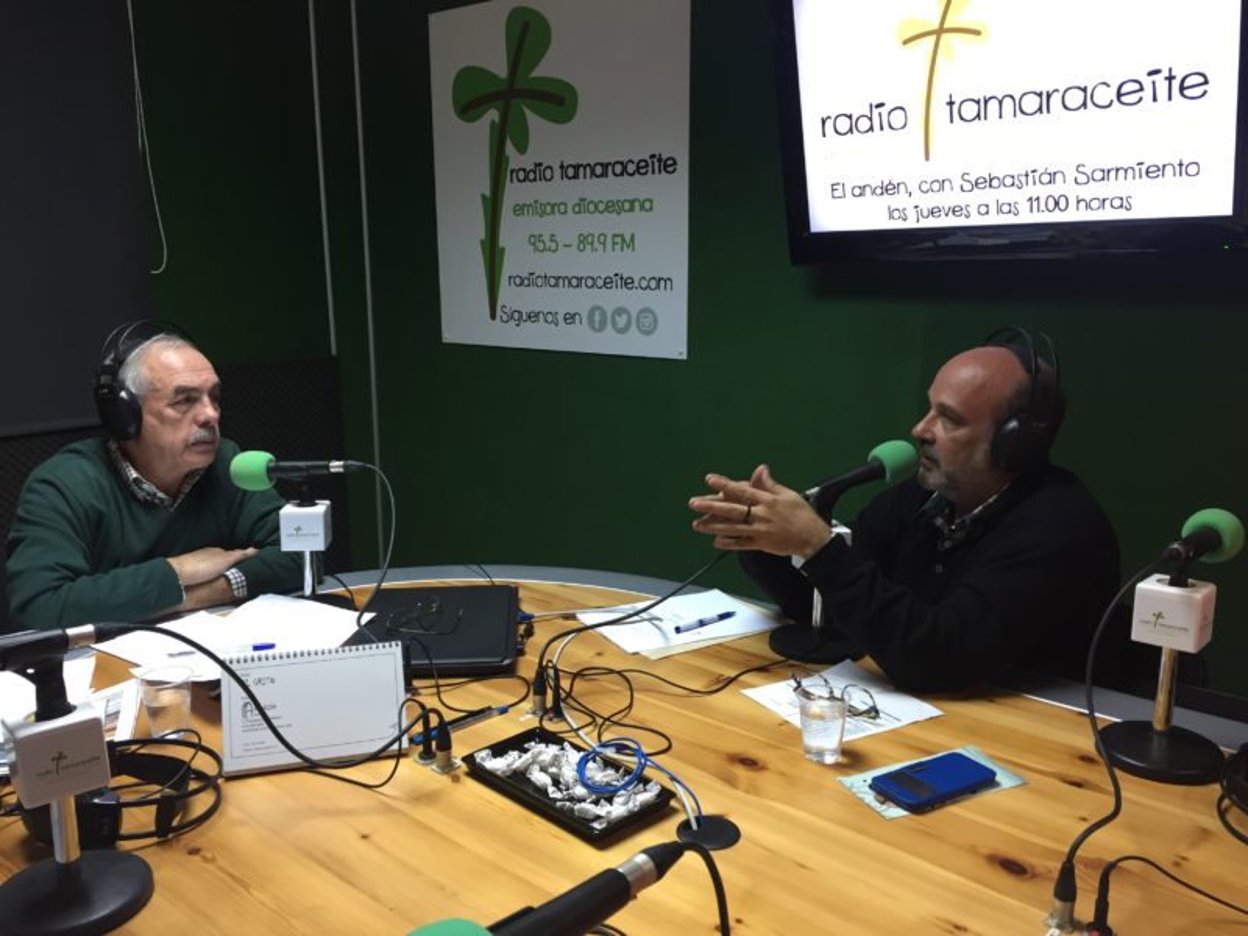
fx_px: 1046
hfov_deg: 61.7
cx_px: 624
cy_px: 468
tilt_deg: -10.6
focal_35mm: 29
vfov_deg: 48.2
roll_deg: -0.4
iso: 100
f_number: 2.2
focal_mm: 4.15
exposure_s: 1/33
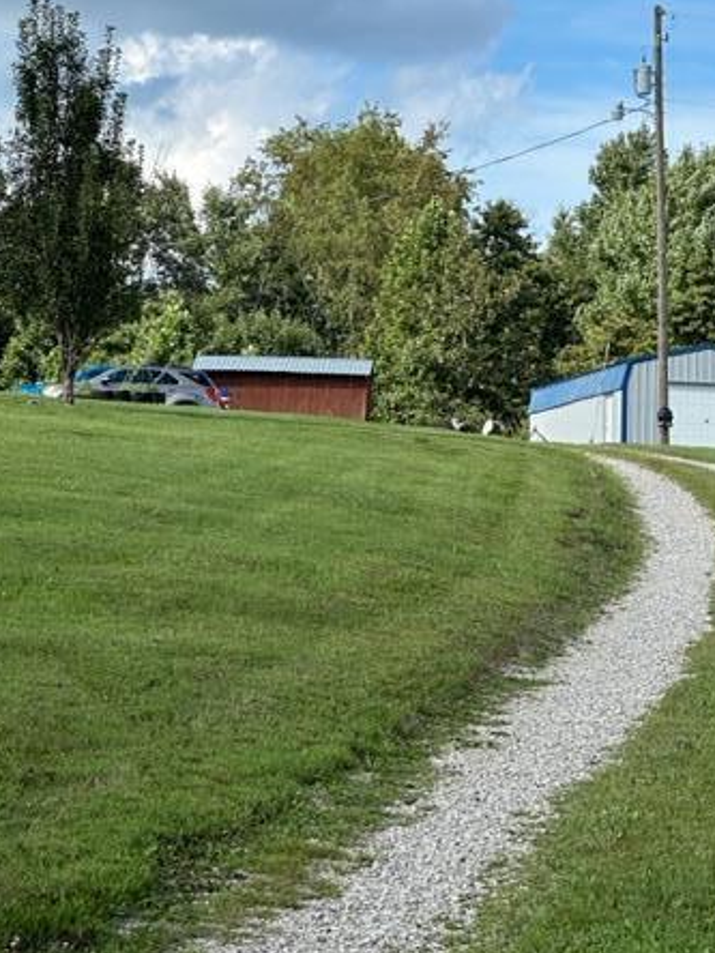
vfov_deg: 17.7
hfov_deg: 13.3
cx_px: 434
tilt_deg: +1.8
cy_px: 474
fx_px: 3057
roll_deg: -0.7
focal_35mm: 111
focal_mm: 9
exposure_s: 1/513
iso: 32
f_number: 2.8
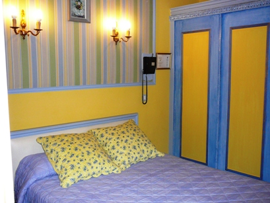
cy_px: 102
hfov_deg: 52.6
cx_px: 135
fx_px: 273
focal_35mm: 35
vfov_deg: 40.7
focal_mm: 5.2
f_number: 2.8
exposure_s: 1/30
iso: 160
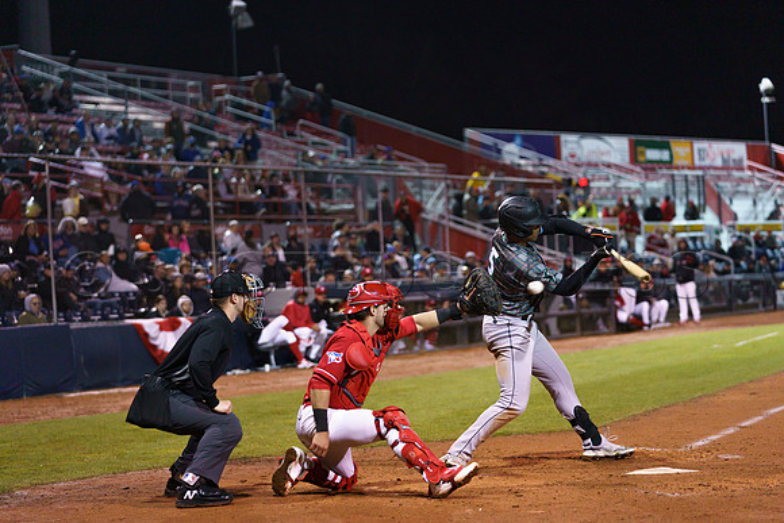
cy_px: 262
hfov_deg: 18.9
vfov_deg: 12.7
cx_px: 392
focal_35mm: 108
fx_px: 2352
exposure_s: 1/1000
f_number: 2.8
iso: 2000
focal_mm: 108
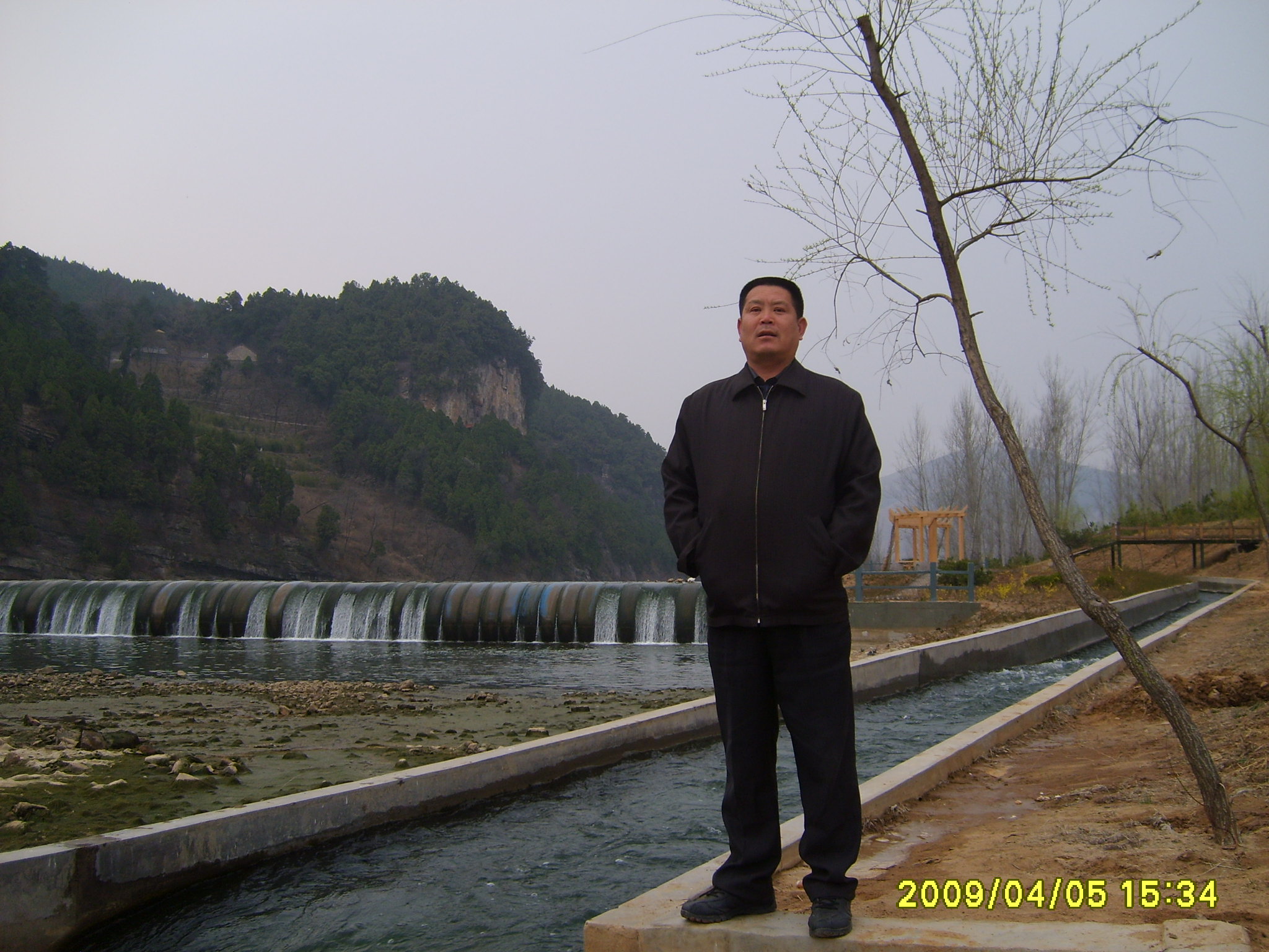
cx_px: 634
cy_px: 476
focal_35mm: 35
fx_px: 1283
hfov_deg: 52.6
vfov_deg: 40.7
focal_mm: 5.8
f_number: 2.8
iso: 50
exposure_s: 1/500
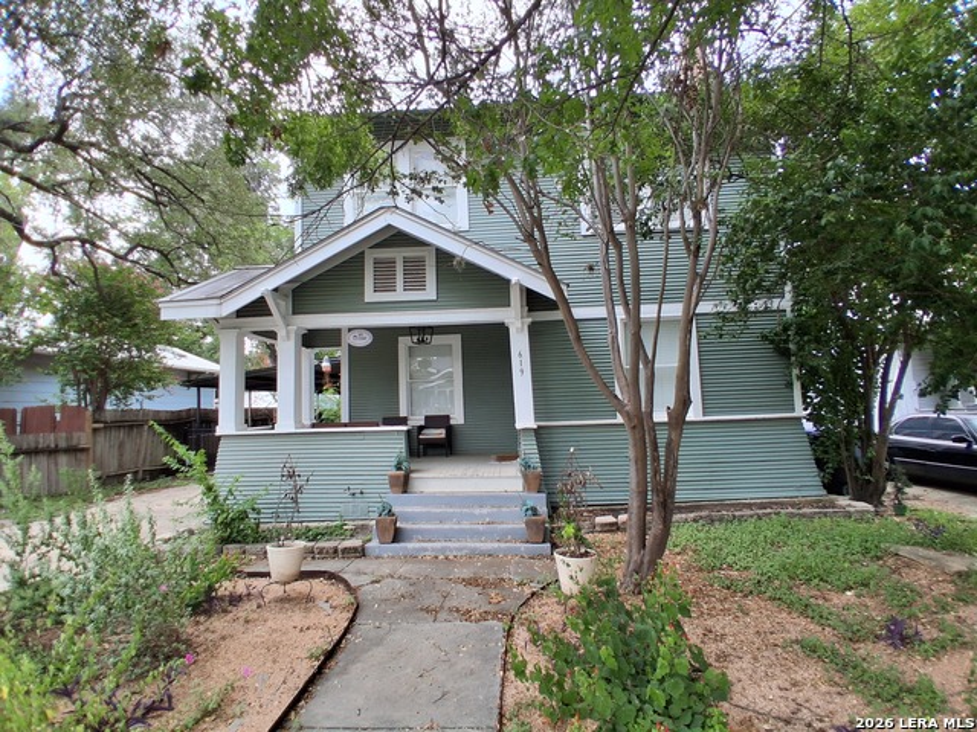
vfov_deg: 74.7
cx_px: 488
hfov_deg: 91.0
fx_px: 480
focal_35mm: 17
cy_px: 366
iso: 50
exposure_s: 1/288
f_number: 2.2
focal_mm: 1.4
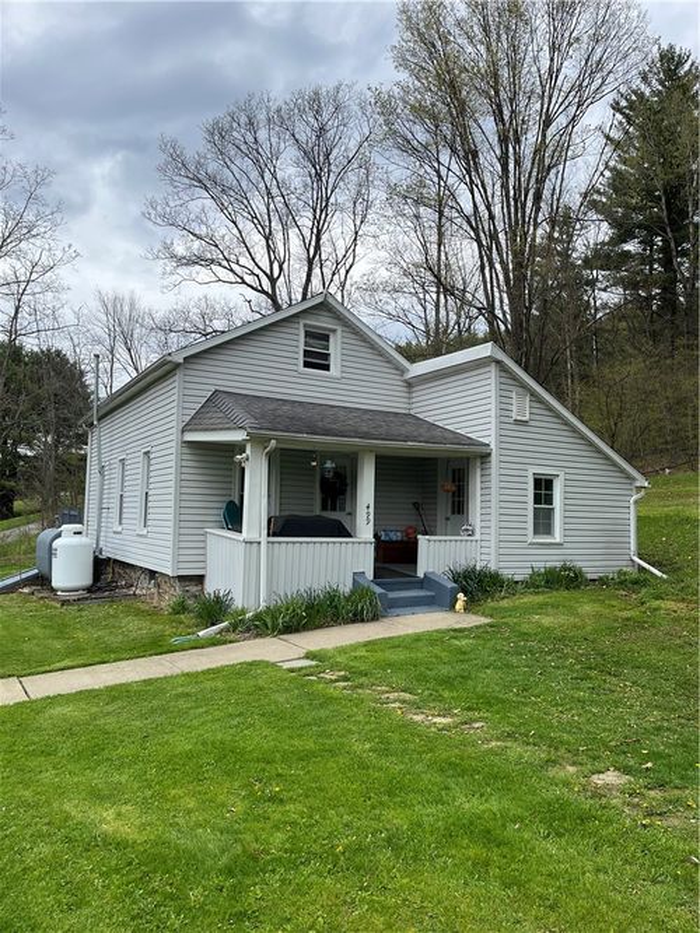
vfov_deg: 67.3
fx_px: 701
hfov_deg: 53.0
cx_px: 350
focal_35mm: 26
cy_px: 466
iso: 50
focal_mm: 5.1
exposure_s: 1/2268
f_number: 1.6
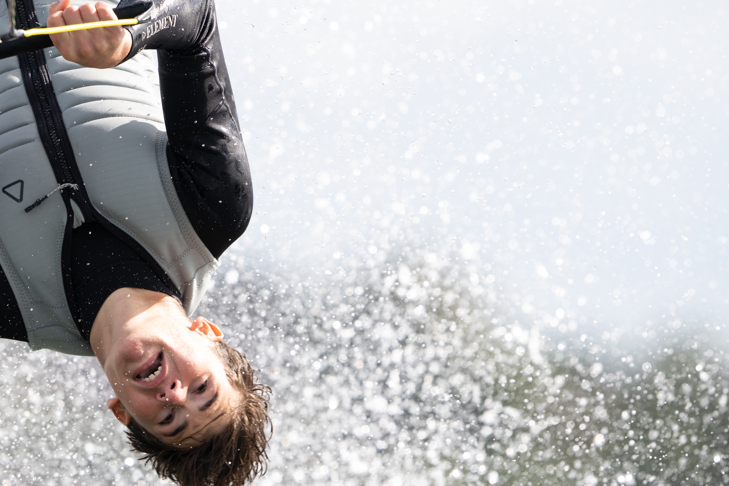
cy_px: 44
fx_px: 17050
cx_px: 146
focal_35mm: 842
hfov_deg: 2.4
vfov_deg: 1.6
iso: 320
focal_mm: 400
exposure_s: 1/2500
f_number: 4
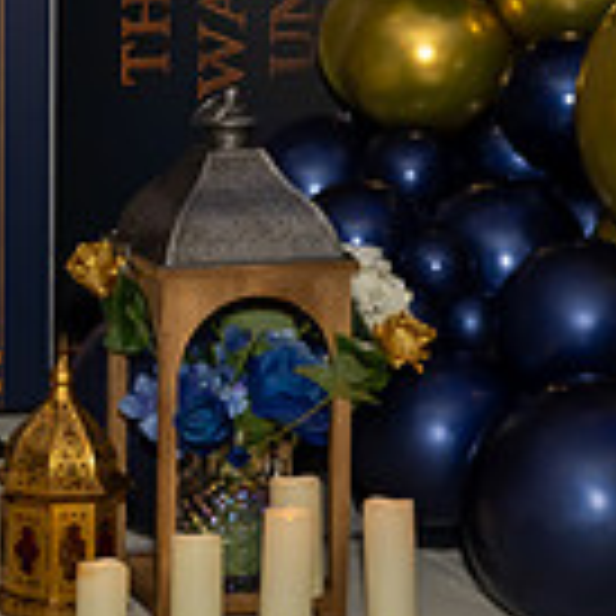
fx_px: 3523
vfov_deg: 10.0
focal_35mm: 175
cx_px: -525
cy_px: 94
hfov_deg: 9.5
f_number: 9
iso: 800
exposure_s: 1/250
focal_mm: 39
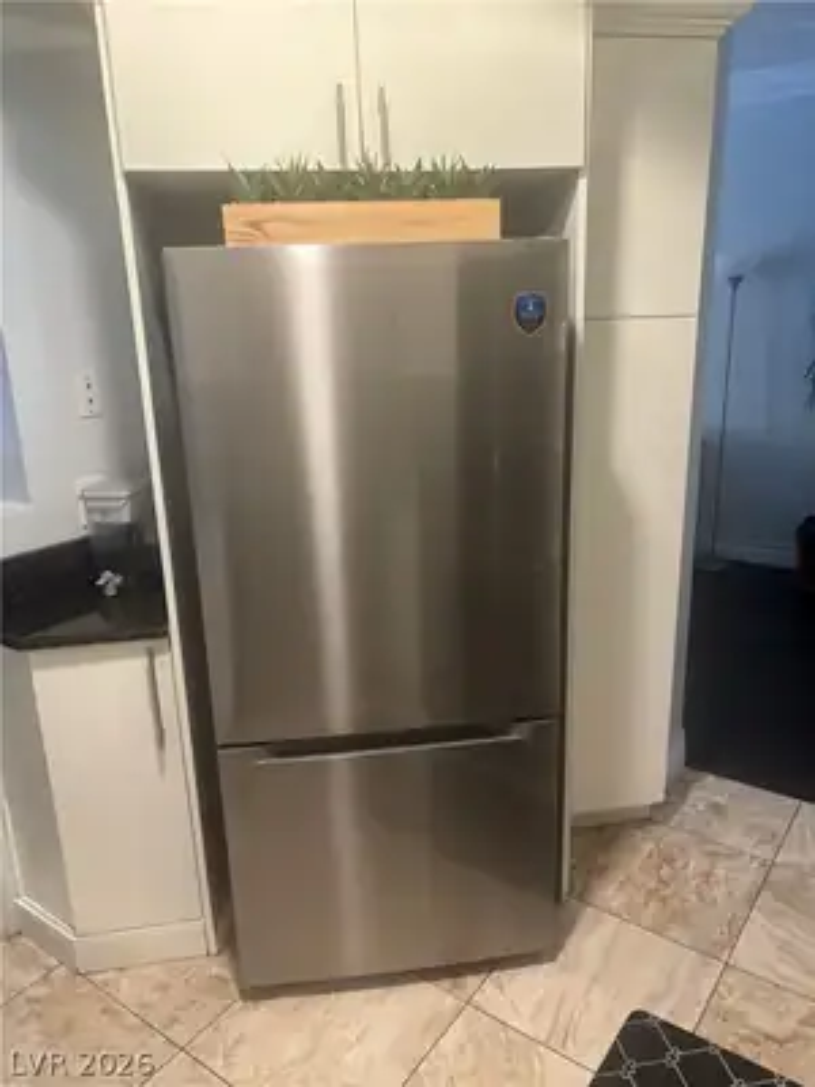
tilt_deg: -16.4
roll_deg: +1.2
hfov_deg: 53.1
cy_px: 544
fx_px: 816
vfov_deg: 67.3
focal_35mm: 26
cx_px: 408
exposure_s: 1/60
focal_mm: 5.96
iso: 200
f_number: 1.6
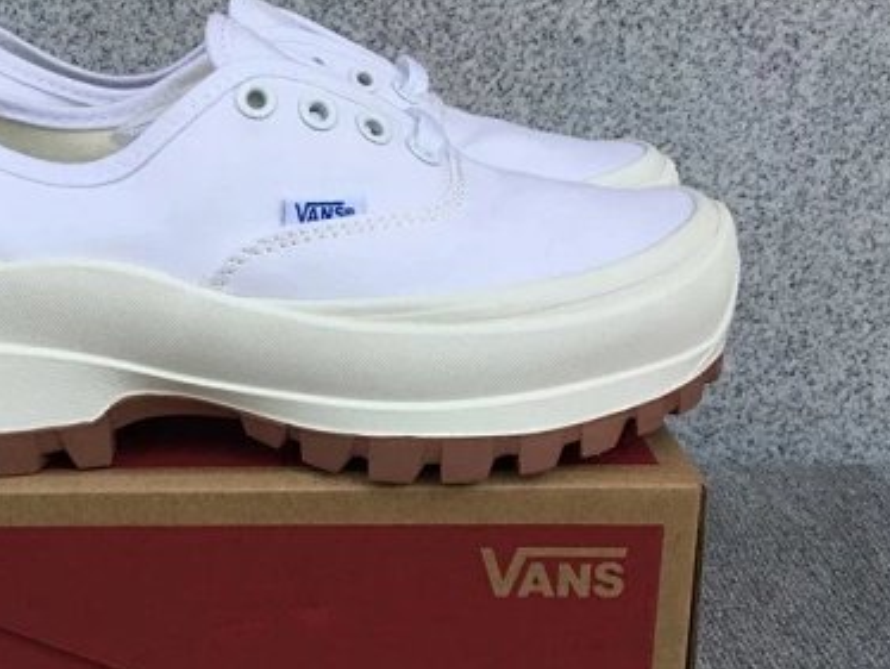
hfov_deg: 35.8
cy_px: 409
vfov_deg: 27.5
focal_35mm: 53
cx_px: 297
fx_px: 1364
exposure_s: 1/586
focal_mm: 3.3
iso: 25
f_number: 2.4
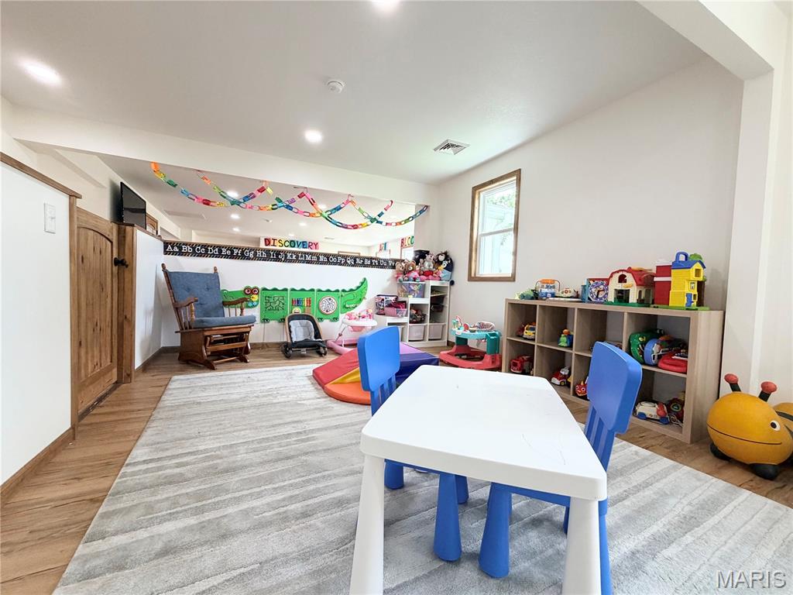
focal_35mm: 14
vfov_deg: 85.7
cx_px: 396
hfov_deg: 102.1
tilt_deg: -2.1
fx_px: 321
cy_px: 298
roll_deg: -1.5
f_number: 2.2
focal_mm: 2.22
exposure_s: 1/121
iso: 200
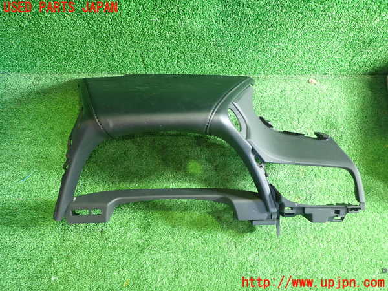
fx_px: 280
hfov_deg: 69.4
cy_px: 146
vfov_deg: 54.9
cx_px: 194
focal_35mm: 25
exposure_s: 1/30
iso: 320
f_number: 2
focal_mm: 4.5
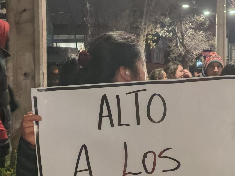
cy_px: 139
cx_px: 153
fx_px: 951
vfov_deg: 10.6
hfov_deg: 14.1
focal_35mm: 140
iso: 1600
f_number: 2.4
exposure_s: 1/24
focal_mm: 8.67
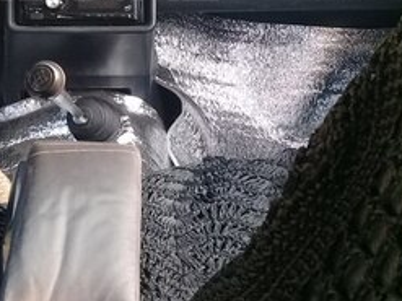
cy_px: -24
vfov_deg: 17.2
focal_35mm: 83
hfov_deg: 23.1
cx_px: 52
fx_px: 963
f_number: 2.2
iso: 64
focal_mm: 3.3
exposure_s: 1/60
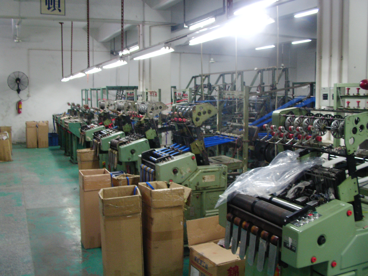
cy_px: 138
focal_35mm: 38
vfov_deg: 37.7
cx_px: 184
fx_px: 404
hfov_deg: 49.0
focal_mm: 5.8
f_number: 3.5
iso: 100
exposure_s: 1/5
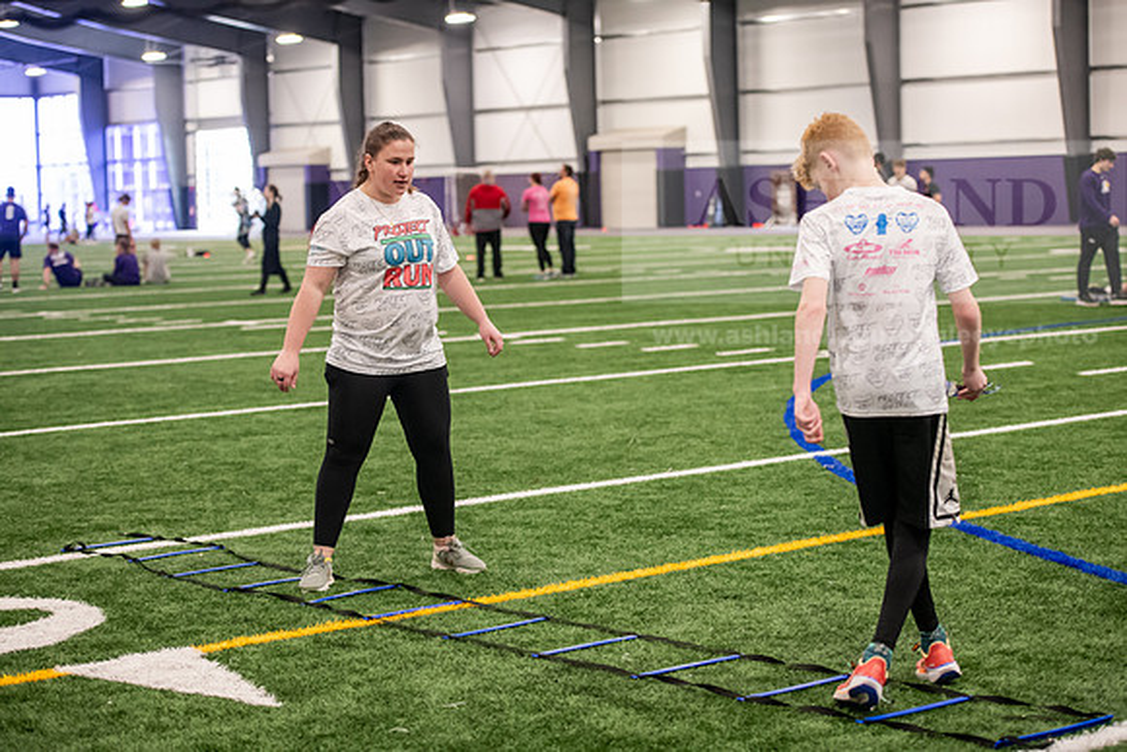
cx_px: 564
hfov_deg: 28.8
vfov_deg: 19.5
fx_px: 2192
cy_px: 376
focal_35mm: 70
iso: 2500
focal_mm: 70
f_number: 3.2
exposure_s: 1/200
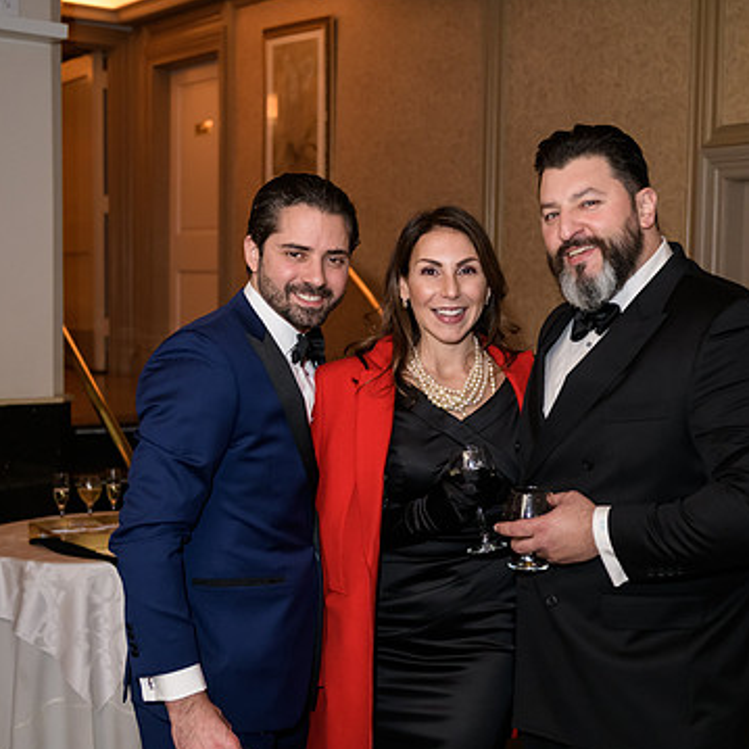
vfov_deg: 31.1
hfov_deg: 30.9
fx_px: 1346
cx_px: 482
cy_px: 397
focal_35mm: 55
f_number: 3.2
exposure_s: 1/125
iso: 1600
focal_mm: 40
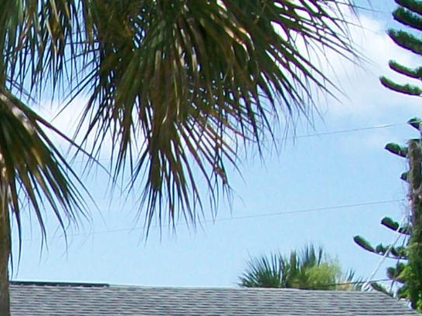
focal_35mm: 176
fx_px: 2145
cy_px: 630
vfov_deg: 8.0
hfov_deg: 10.9
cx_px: -192
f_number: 4.8
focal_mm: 6
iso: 64
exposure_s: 1/320
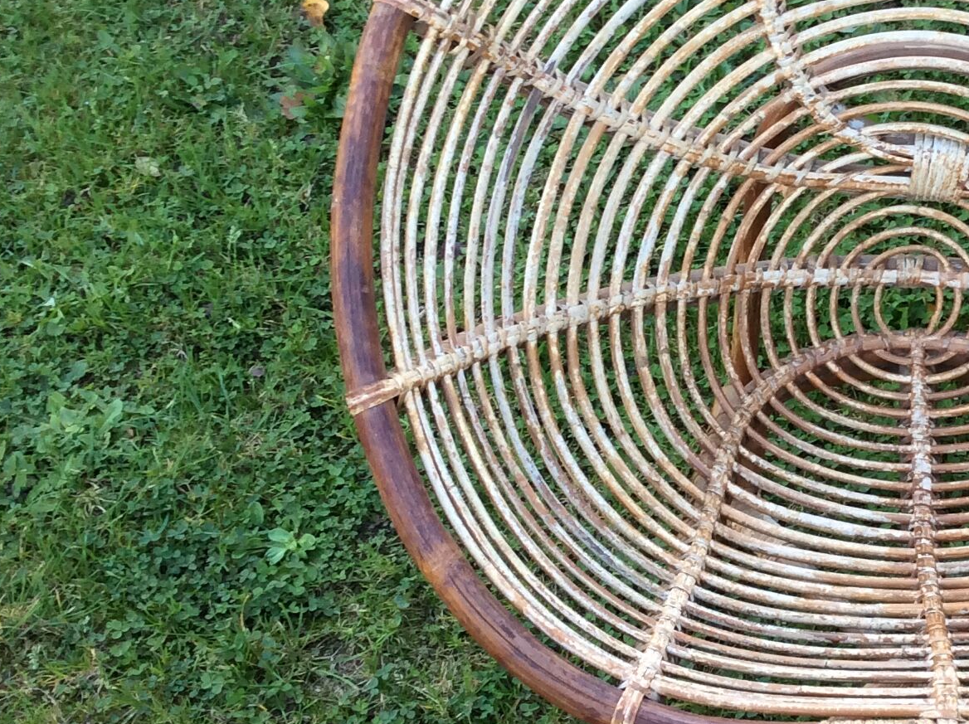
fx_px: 1985
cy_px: 368
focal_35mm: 71
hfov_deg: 26.6
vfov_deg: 20.7
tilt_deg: -50.5
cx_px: 850
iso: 40
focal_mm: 3.3
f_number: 2.4
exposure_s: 1/50
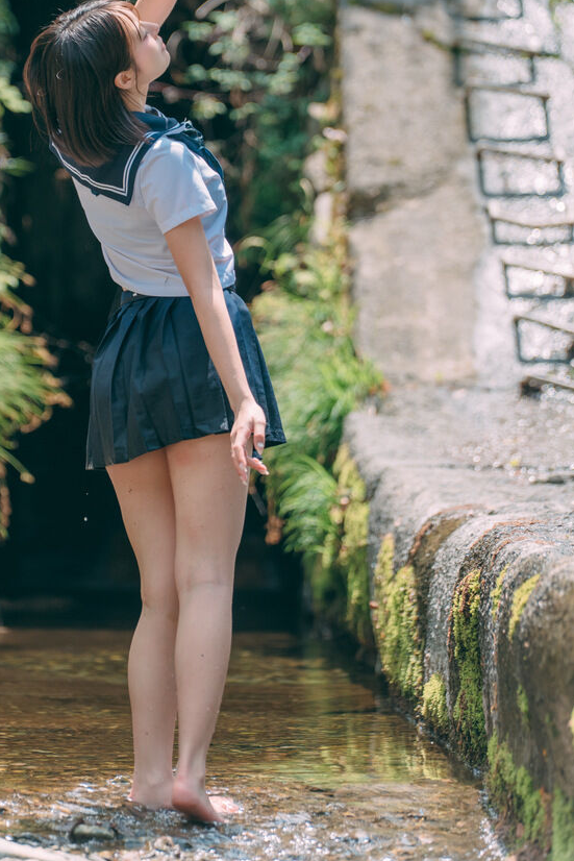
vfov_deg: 11.2
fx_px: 4398
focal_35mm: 184
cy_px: 295
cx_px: 189
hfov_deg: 7.5
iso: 250
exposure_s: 1/1600
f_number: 2.8
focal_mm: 132
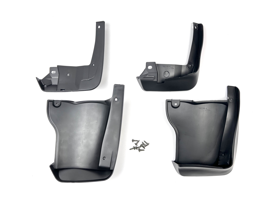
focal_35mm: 26
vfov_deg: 53.1
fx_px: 202
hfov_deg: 67.3
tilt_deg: -86.4
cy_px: 100
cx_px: 134
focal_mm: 5.7
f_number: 1.5
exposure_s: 1/157
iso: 40
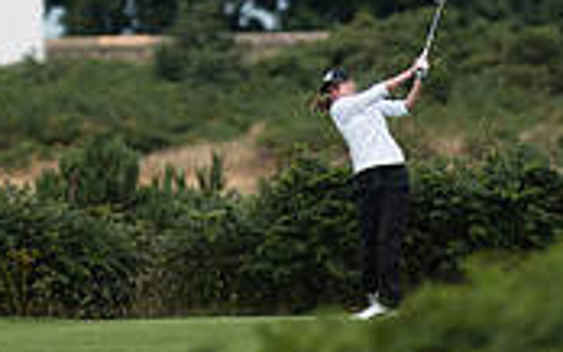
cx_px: 81
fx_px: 24289
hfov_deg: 1.3
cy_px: -346
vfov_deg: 0.8
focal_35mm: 1582
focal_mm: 600
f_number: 5.6
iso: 1000
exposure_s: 1/4000
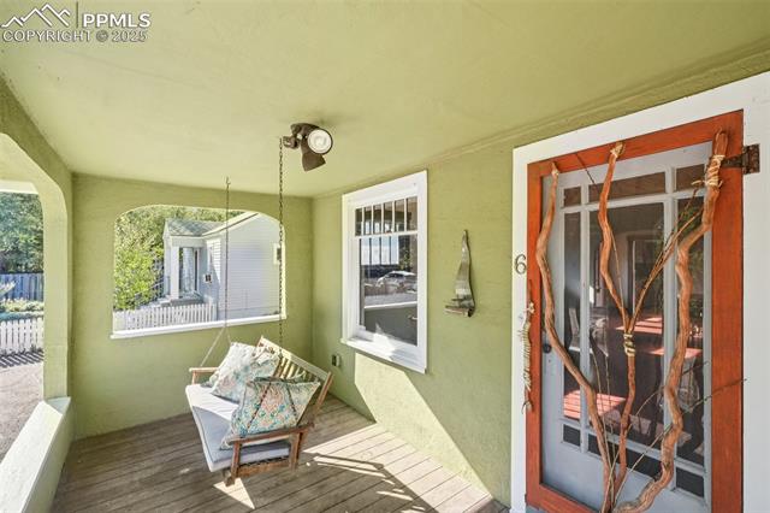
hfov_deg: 96.1
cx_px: 385
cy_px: 256
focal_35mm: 16
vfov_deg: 73.0
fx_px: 346
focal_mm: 10.8
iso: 800
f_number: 8
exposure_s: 1/200
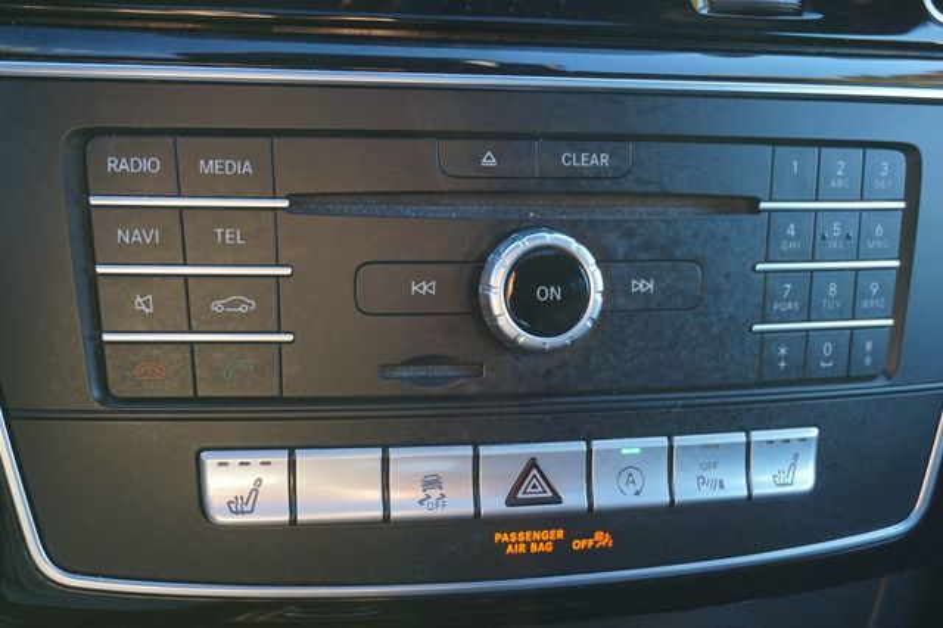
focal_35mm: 46
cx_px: 472
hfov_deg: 42.3
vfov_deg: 28.9
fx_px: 1217
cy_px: 314
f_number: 5
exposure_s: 1/60
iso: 640
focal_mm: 31
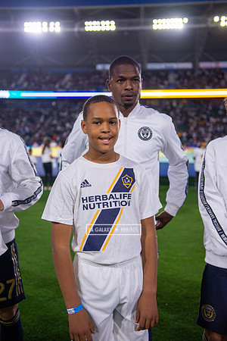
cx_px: 114
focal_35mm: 44
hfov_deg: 30.5
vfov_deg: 44.5
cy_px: 170
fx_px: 416
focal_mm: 44
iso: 640
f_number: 2.8
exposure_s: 1/2000
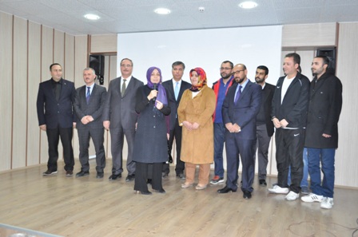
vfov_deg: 39.8
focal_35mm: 33
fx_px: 328
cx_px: 179
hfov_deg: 57.3
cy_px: 118
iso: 1600
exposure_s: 1/100
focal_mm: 22
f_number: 5
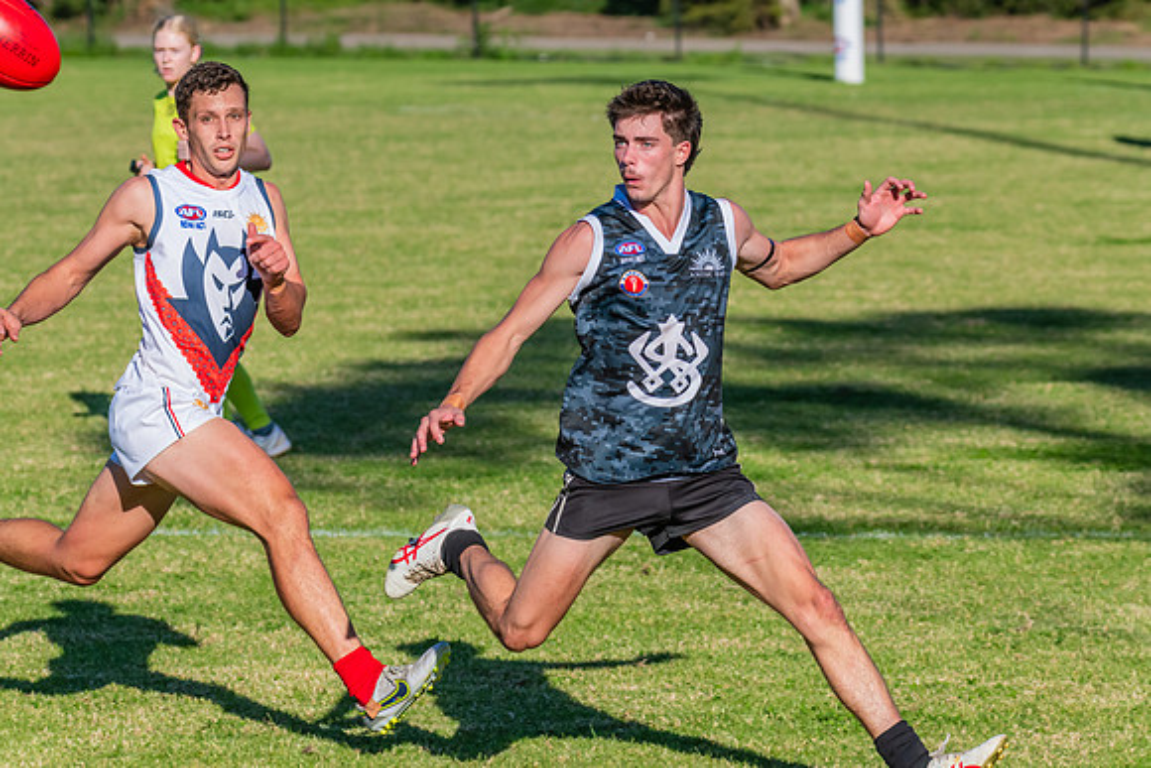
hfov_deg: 8.6
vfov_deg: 5.7
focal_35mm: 240
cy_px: 384
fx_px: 7675
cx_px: 576
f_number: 10
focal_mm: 240
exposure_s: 1/1600
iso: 800
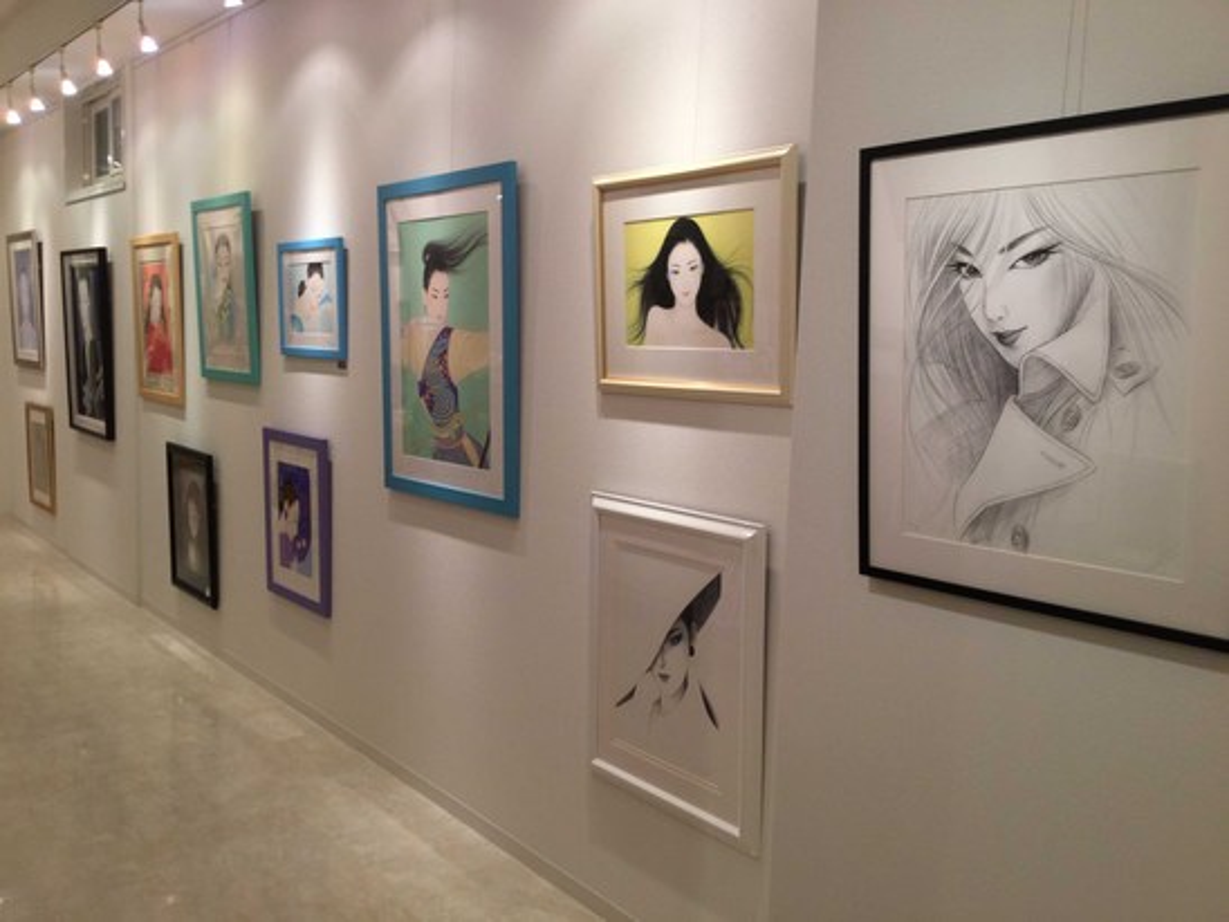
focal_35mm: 31
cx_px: 614
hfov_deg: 58.4
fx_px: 1101
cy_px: 461
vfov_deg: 45.4
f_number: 2.4
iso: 25
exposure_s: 1/30
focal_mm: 3.3
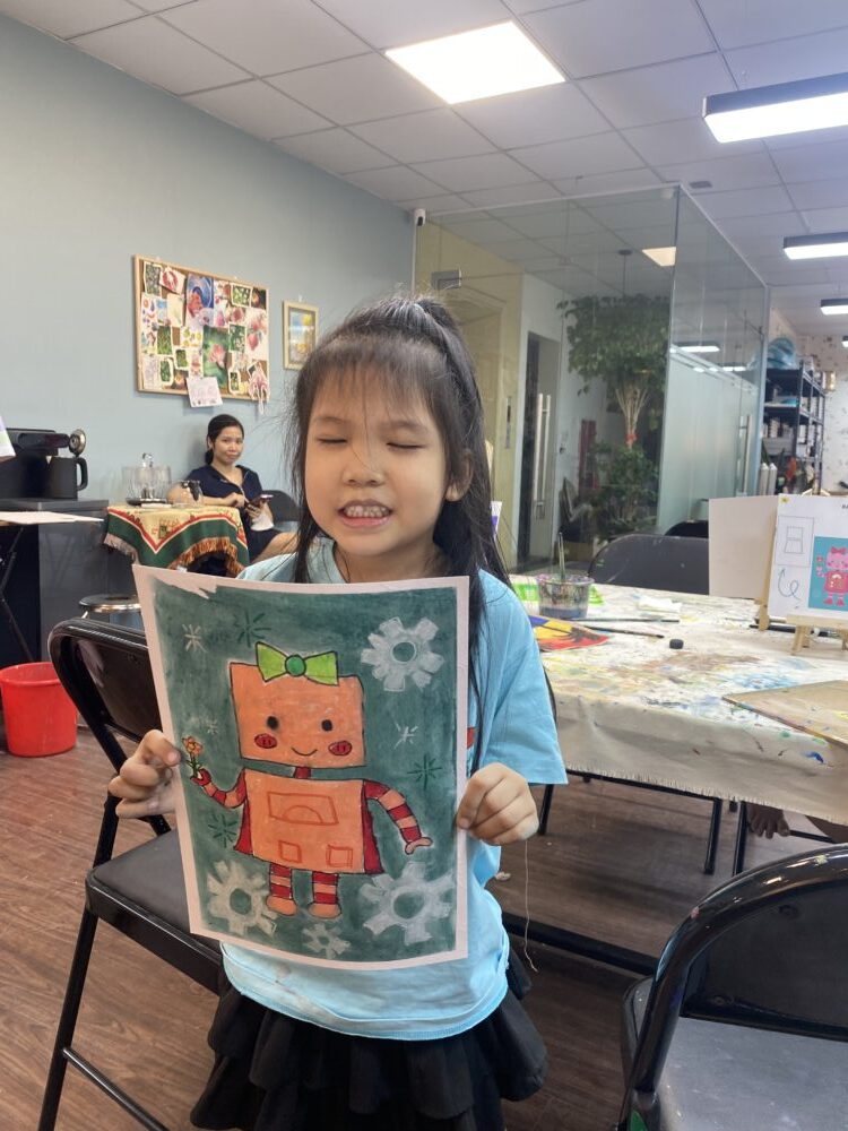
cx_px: 424
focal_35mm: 26
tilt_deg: -6.4
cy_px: 566
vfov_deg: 67.3
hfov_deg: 53.1
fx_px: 849
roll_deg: -2.0
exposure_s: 1/100
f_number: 1.8
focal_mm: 4.25
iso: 100
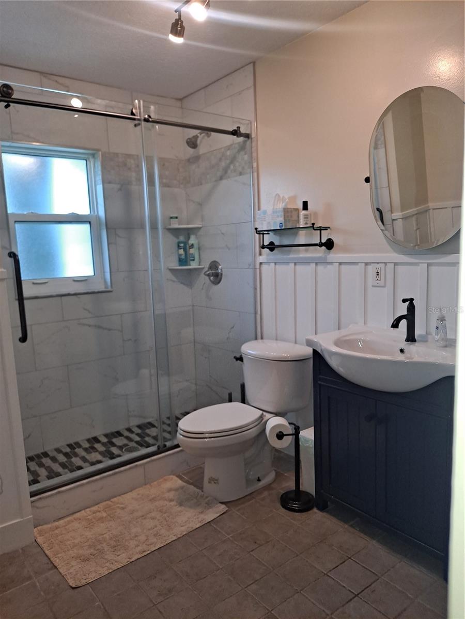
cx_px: 232
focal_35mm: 25
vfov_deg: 69.4
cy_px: 310
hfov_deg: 54.9
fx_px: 448
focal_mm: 4.6
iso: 100
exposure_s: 1/50
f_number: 2
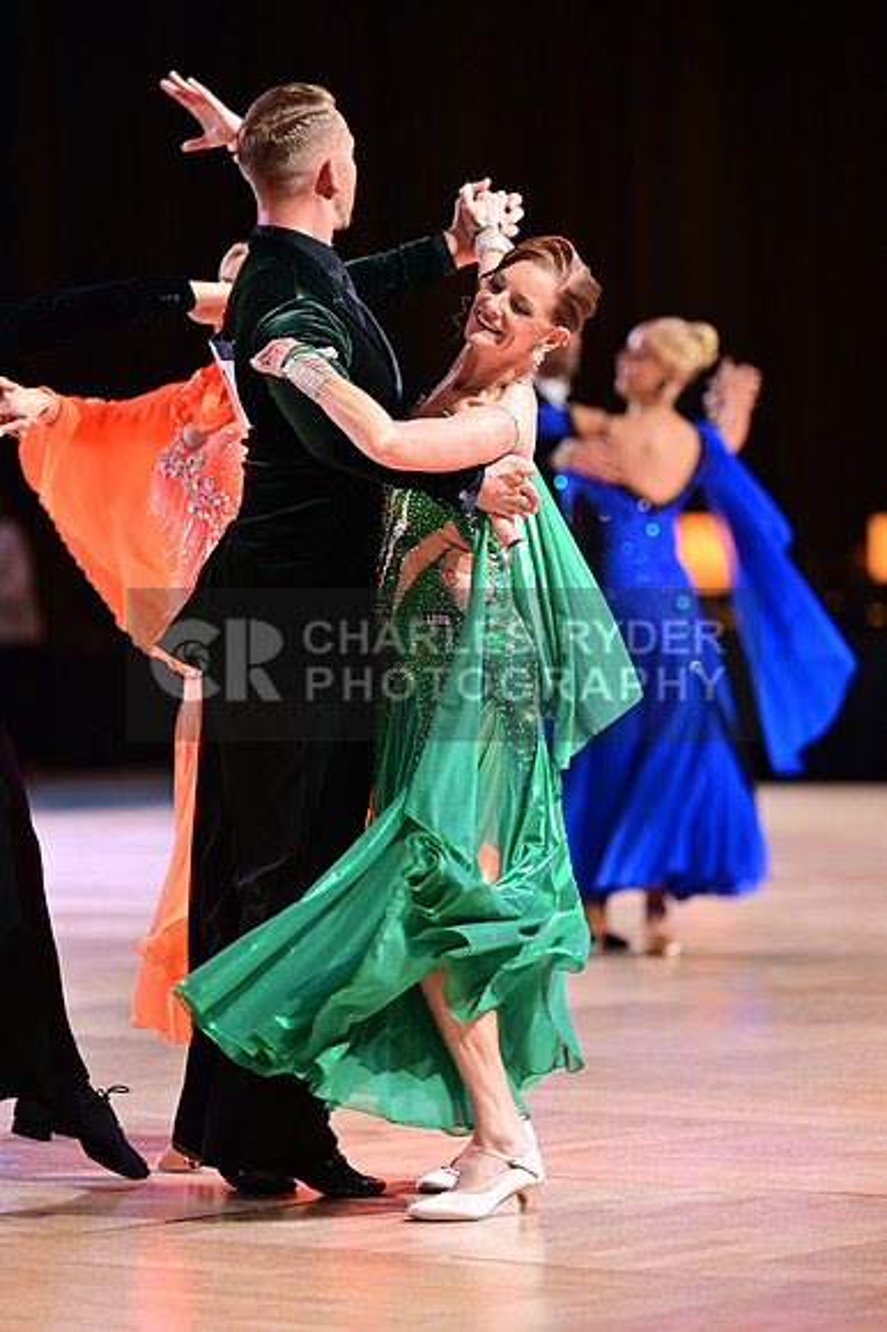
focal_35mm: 175
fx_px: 6475
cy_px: 666
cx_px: 444
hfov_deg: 7.8
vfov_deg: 11.8
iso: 1600
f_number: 3.2
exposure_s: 1/320
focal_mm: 175
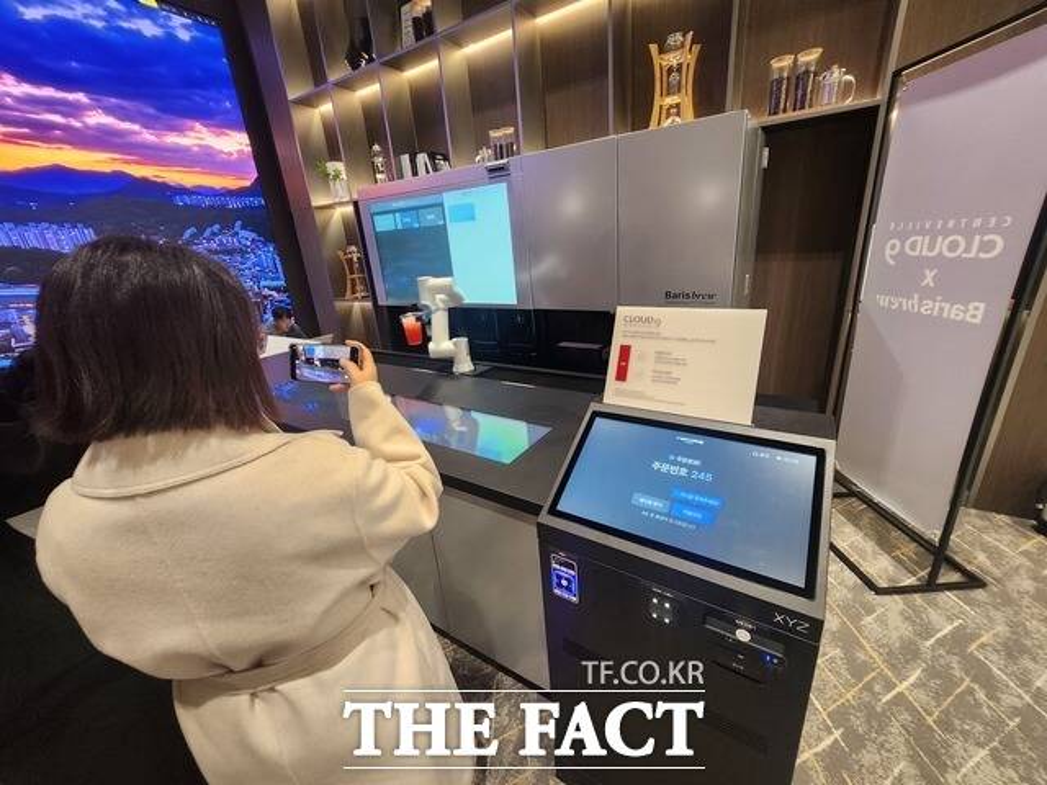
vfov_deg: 89.9
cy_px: 392
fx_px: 393
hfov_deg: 106.2
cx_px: 524
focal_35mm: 13
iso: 250
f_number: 2.2
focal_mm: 1.74
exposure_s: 1/54.4
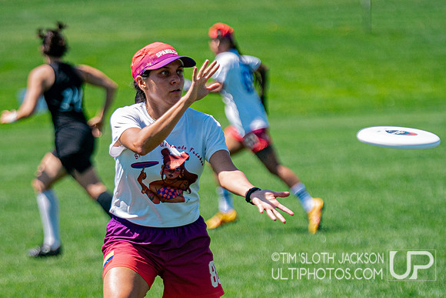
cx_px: 184
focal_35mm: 403
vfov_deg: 3.4
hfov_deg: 5.1
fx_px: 4993
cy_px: 330
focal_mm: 182
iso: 500
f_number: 2.8
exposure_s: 1/6400
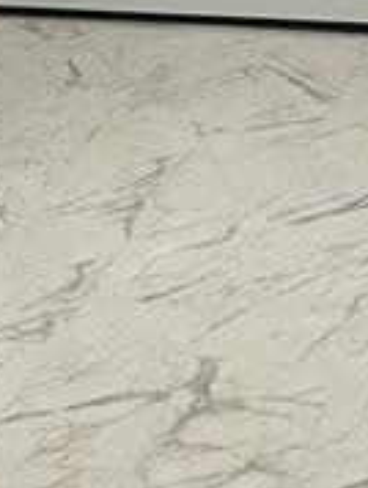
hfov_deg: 13.2
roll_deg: +0.8
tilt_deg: -19.3
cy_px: 33
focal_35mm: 112
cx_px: 310
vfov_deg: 17.3
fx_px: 1584
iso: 125
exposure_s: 1/60
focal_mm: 5.1
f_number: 1.6
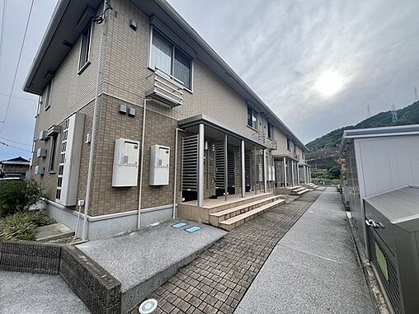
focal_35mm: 13
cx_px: 210
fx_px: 157
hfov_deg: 106.2
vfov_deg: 89.9
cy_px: 157
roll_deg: -1.6
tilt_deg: +5.8
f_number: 1.8
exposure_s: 1/327
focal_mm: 1.57
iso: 32
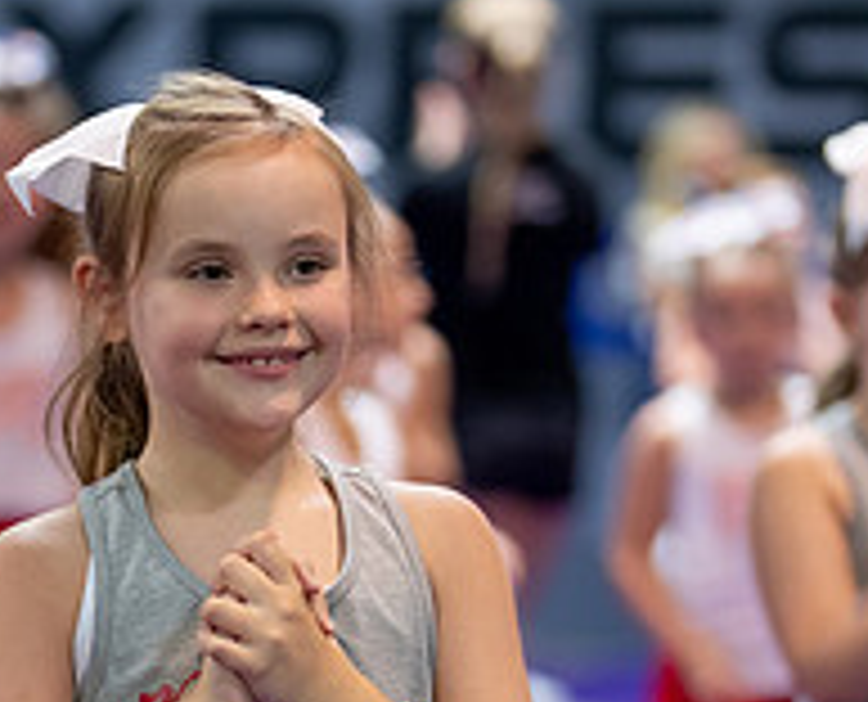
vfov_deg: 7.8
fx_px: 5133
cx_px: 239
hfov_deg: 9.7
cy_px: 734
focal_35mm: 199
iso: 640
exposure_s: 1/400
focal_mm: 50
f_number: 1.2
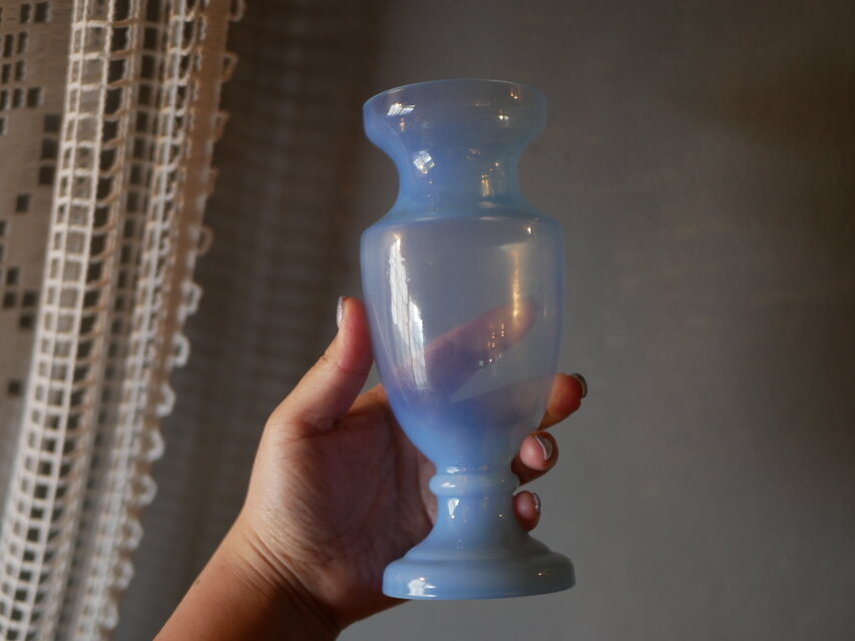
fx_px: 1235
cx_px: 428
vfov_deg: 29.1
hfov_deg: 38.2
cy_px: 320
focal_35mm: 50
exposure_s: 1/125
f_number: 1.7
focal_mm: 25
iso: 500
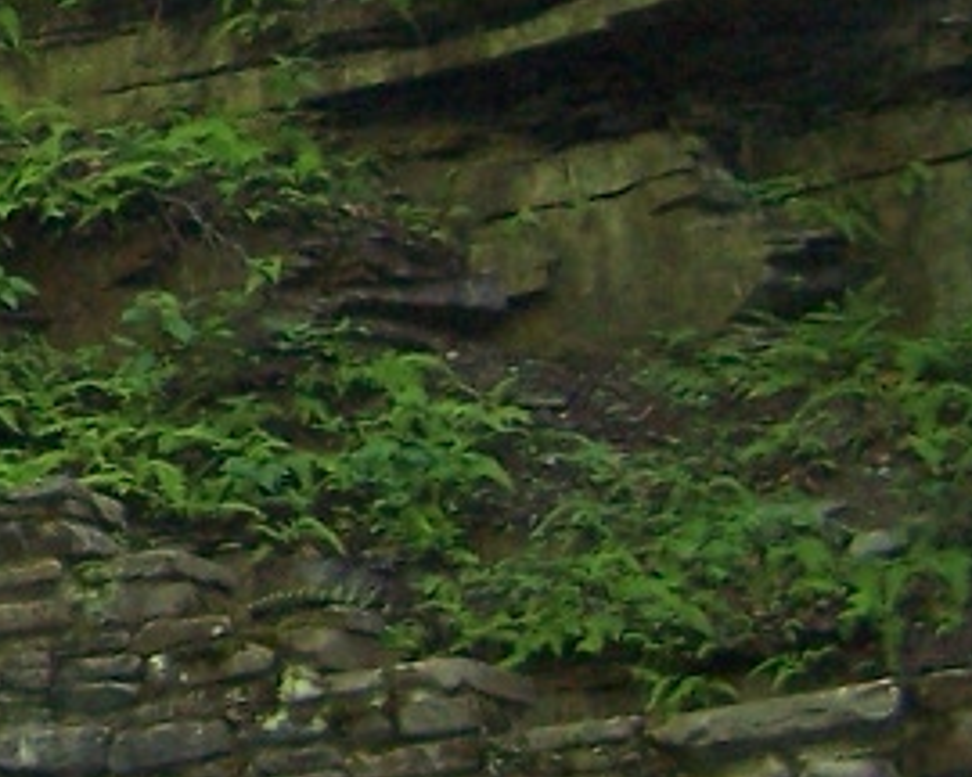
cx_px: -907
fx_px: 4747
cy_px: -227
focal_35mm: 165
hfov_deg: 10.8
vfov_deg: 9.2
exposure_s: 1/30
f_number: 2.8
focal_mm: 6.3
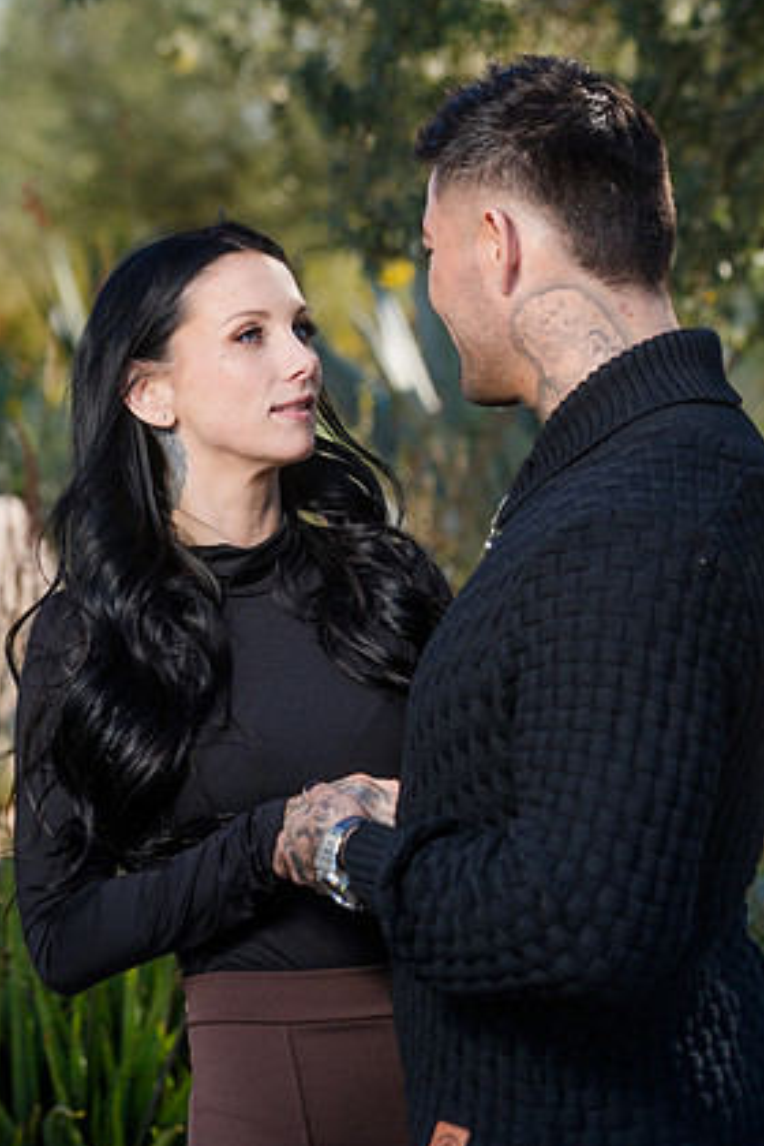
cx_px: 366
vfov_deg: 17.1
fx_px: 3820
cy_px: 600
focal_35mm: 120
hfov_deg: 11.4
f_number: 5.6
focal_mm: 112
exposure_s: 1/250
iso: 100
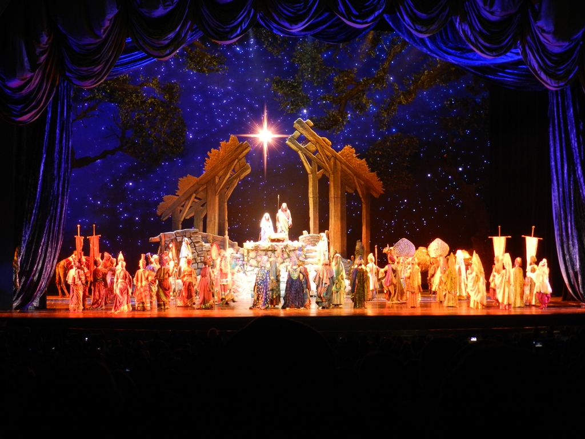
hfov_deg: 25.7
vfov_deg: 19.4
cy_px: 220
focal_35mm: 76
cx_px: 292
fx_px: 1284
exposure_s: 1/6
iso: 400
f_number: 4.8
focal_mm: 13.5
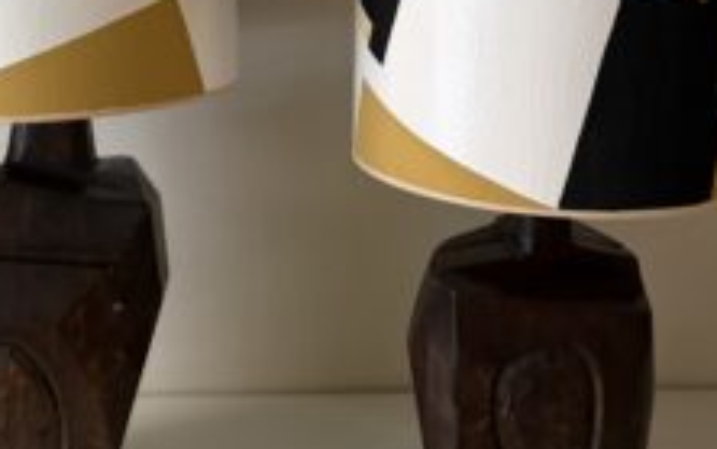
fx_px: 1134
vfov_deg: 21.1
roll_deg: +0.0
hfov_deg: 35.0
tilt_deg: -3.7
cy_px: -66
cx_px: 291
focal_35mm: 58
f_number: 1.6
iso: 500
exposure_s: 1/50
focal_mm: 5.96
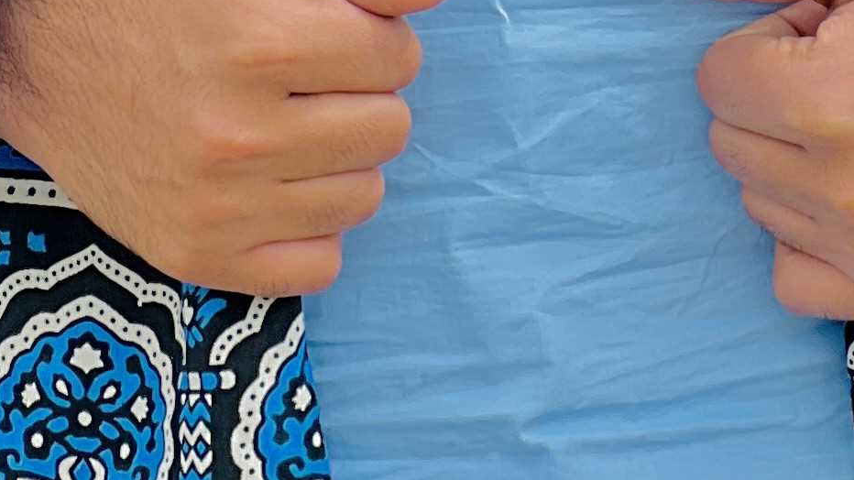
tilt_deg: -2.0
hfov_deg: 5.9
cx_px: 510
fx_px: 8219
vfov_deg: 3.2
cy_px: -1227
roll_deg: -1.2
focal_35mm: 363
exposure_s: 1/142
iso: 25
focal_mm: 9
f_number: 2.8
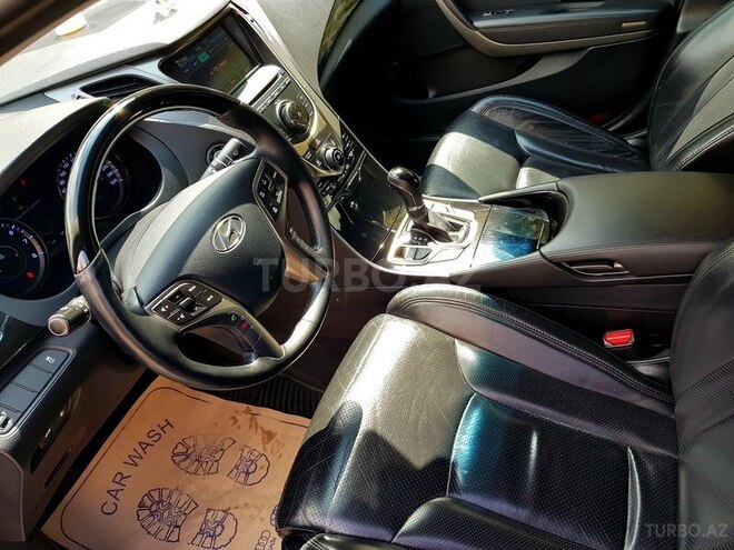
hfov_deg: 67.3
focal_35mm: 26
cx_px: 367
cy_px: 275
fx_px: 551
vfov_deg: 53.1
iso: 40
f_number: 1.7
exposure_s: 1/256
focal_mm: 4.3
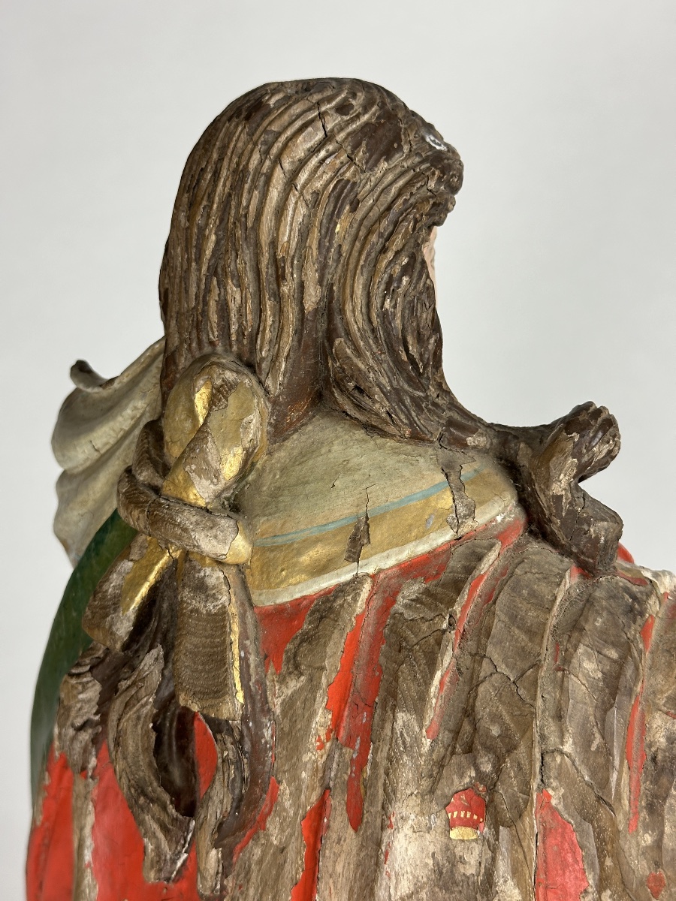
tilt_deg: -15.7
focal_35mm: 48
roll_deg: -2.7
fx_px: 1250
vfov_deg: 39.7
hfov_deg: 30.3
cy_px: 450
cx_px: 338
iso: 125
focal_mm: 6.86
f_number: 1.78
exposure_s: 1/100
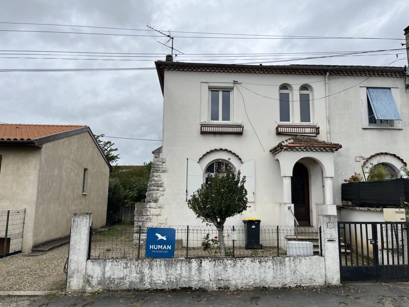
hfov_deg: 67.3
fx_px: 307
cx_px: 204
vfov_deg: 53.1
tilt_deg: +7.7
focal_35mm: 26
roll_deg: -0.1
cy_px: 154
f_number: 1.6
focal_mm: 5.1
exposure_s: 1/5319
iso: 50
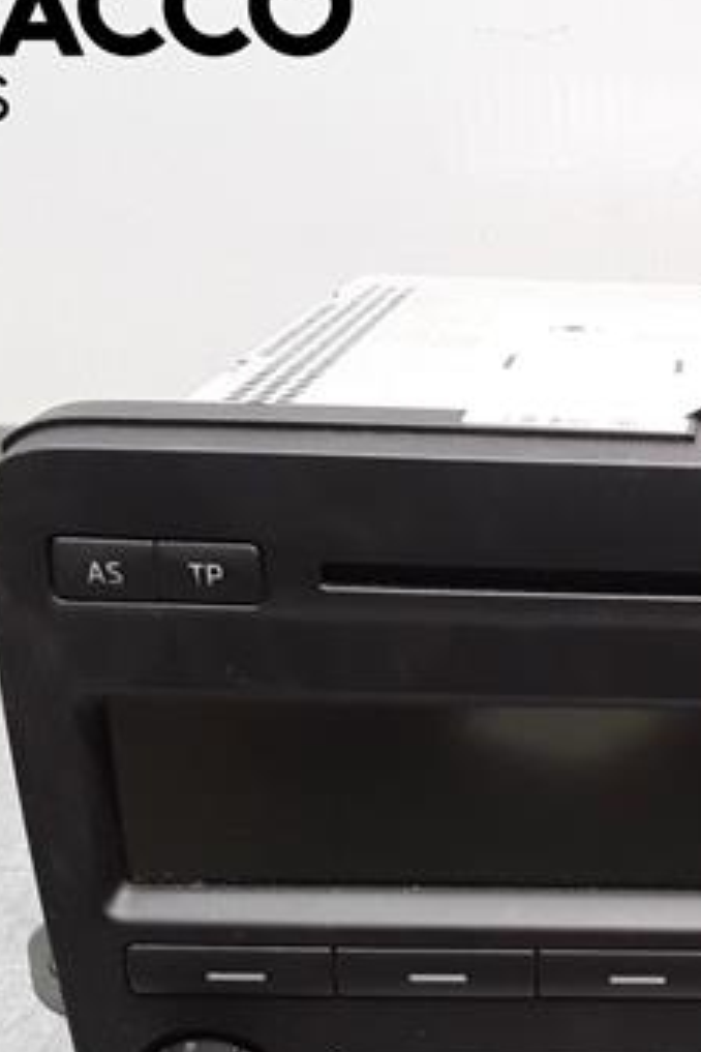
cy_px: 695
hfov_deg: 23.3
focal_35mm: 55
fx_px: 1606
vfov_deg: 35.9
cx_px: 748
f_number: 1.9
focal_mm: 2.91
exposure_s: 1/50
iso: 80
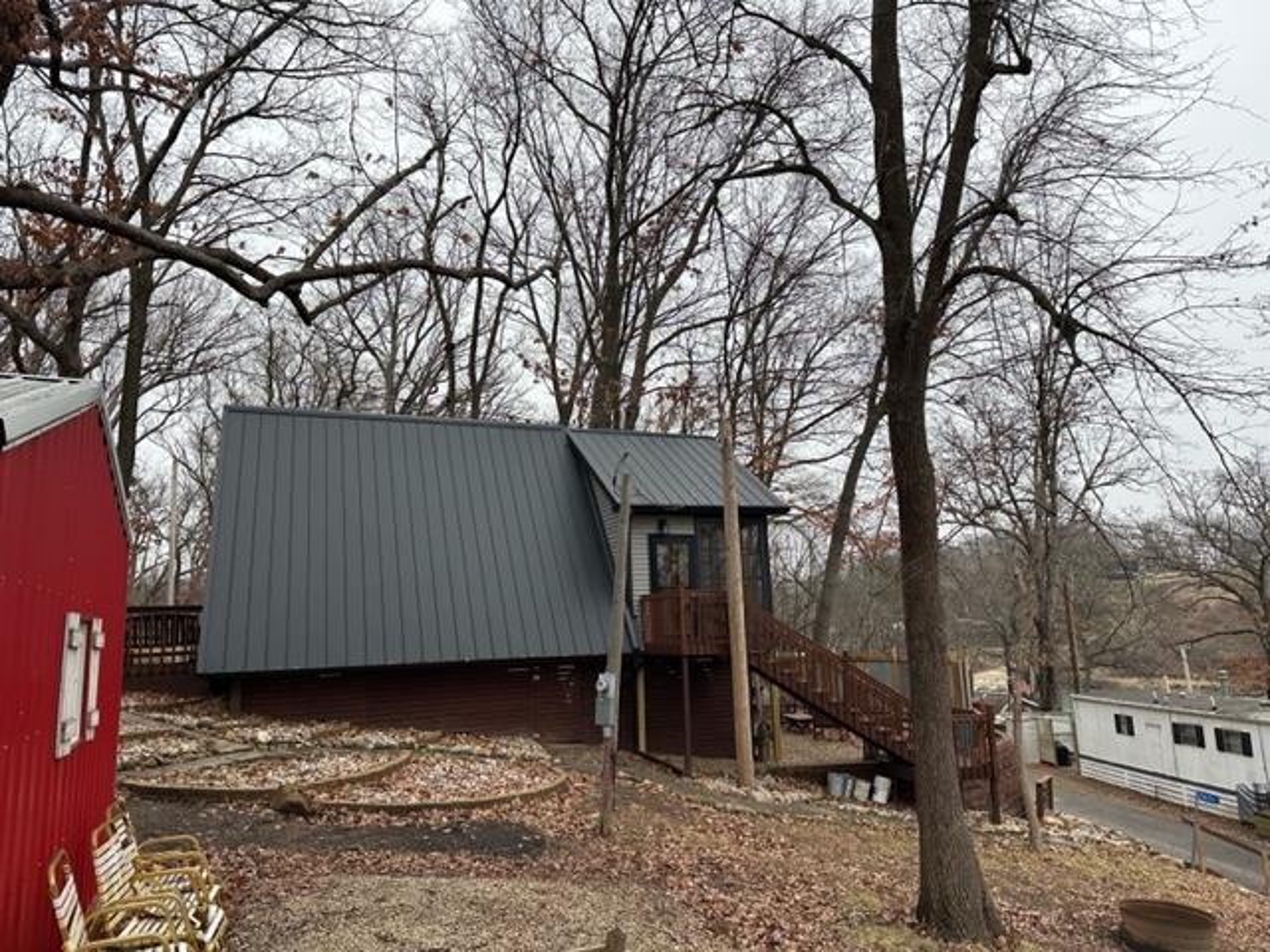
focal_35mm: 24
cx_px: 635
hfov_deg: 71.6
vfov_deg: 56.8
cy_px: 476
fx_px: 881
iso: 80
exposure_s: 1/567
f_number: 1.78
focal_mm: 6.86
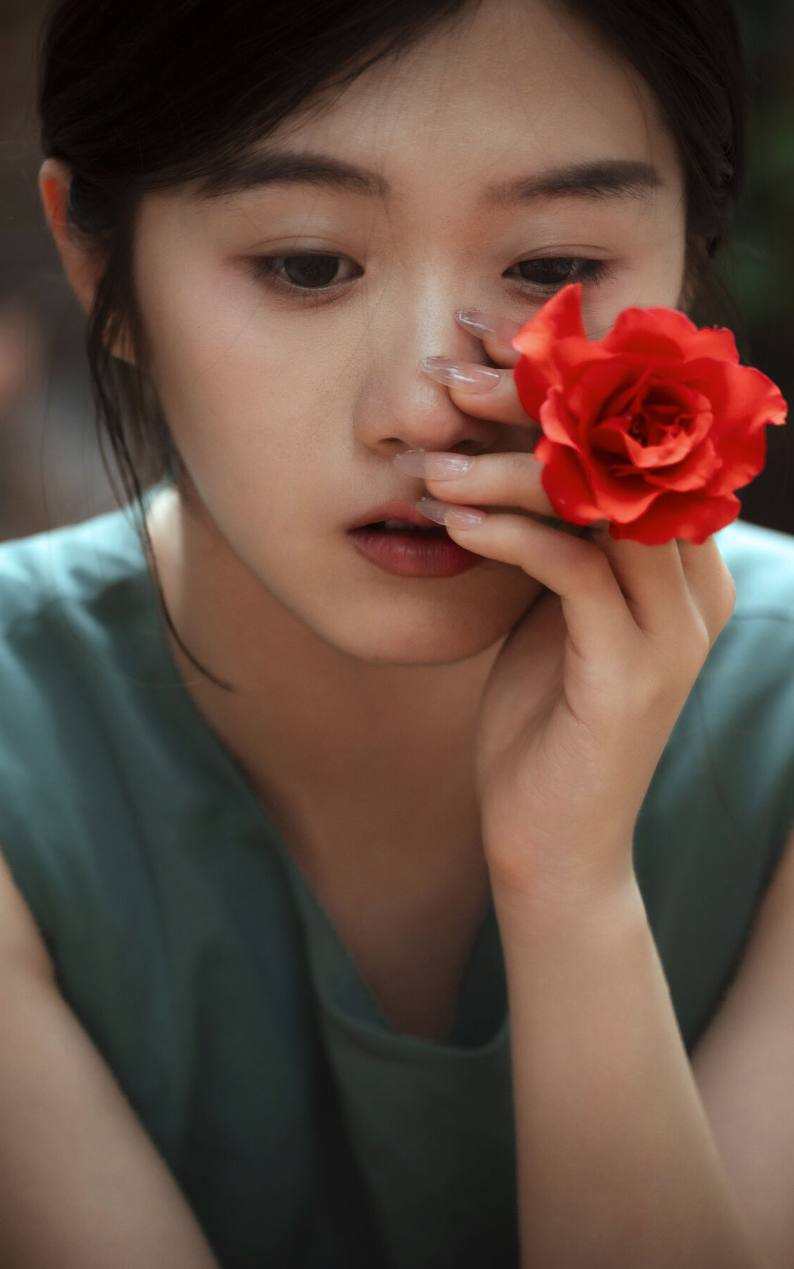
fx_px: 4257
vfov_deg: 17.0
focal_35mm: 123
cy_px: 637
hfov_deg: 10.7
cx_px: 406
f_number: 4
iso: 500
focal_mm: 120
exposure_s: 1/125
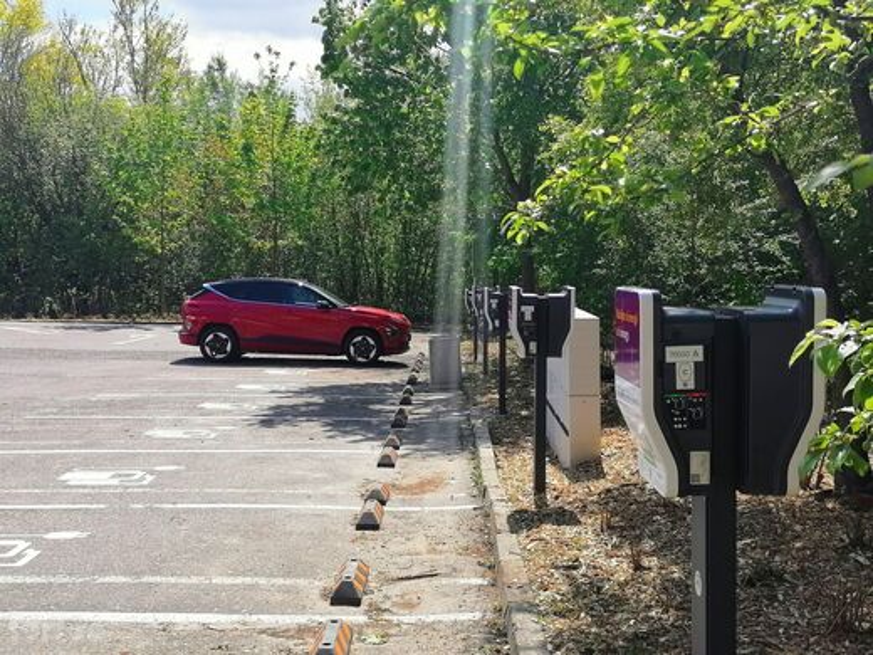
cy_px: 328
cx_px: 436
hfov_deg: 41.2
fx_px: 1160
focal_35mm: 46
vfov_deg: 31.5
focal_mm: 5.3
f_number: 1.8
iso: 50
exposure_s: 1/1575
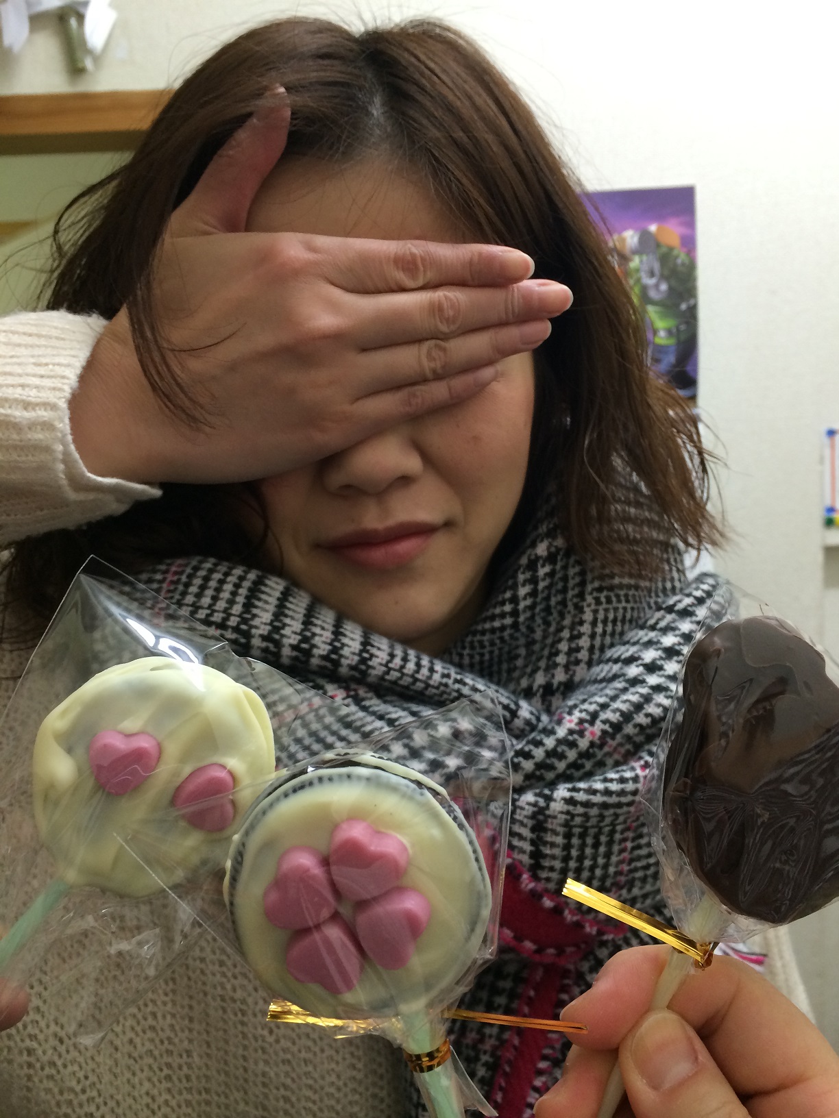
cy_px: 559
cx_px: 420
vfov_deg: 60.0
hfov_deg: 46.8
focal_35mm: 30
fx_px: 969
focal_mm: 4.12
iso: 125
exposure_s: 1/30
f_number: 2.2
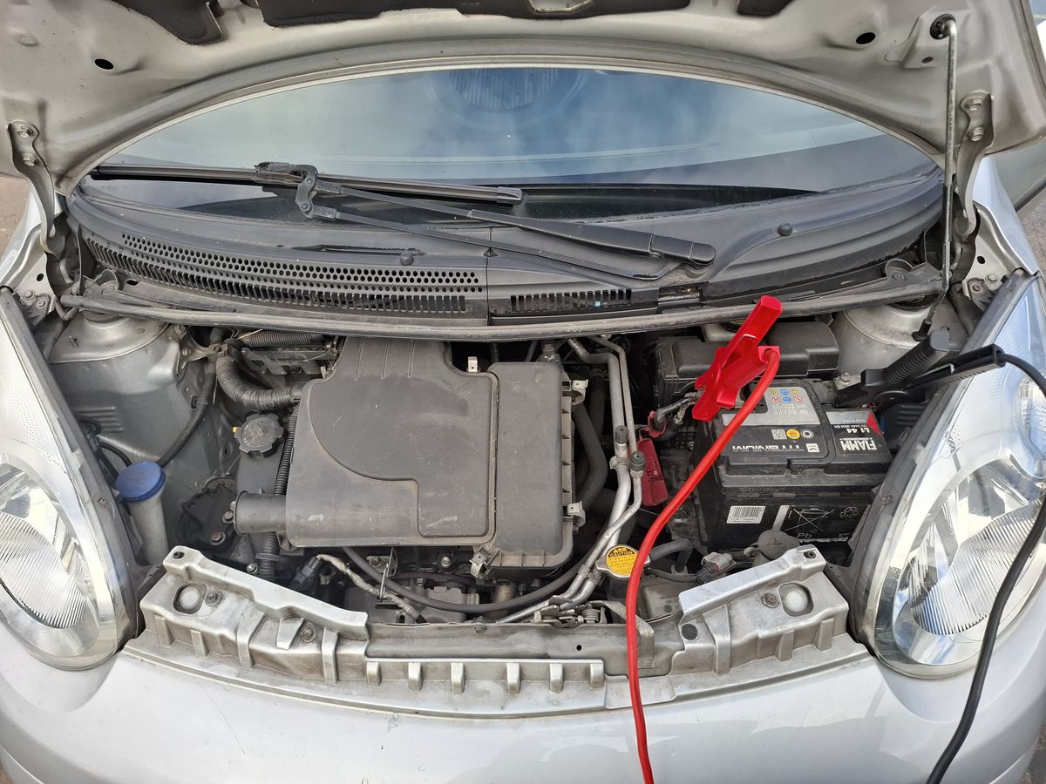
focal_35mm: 23
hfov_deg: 73.9
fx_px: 695
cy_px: 392
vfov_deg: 58.9
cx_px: 523
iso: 50
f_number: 1.8
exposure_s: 1/623
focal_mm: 5.54
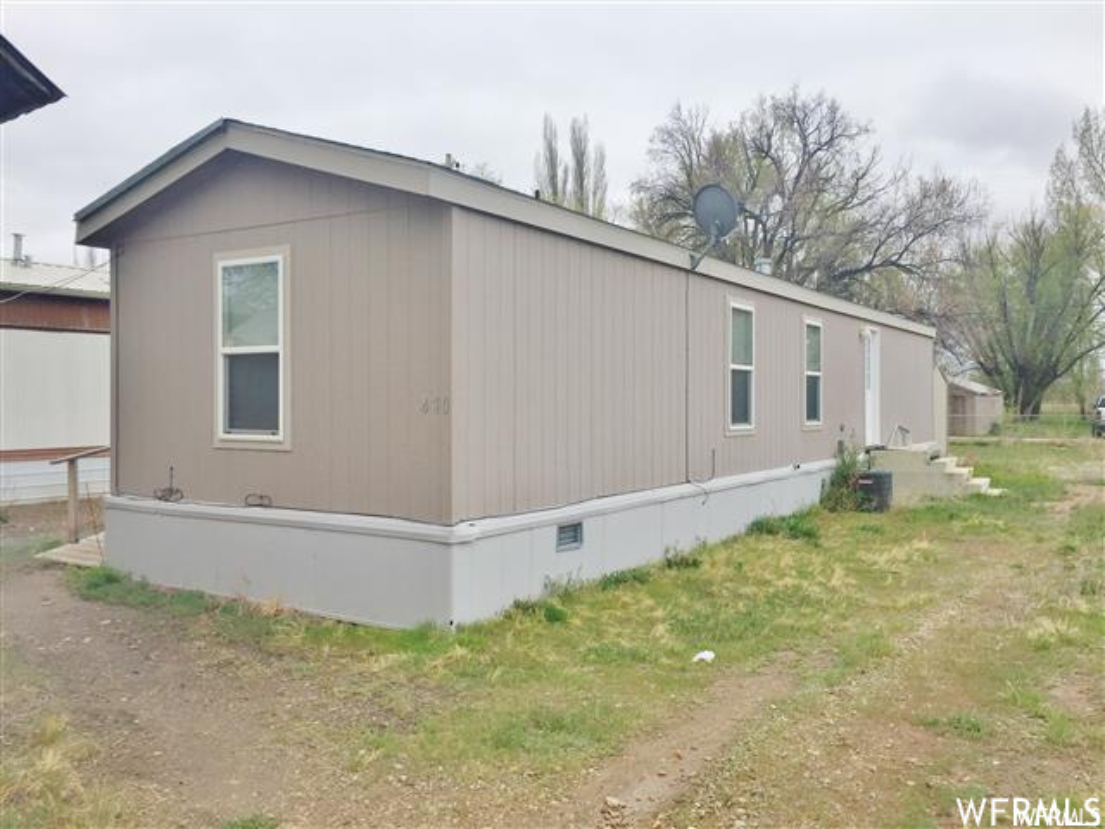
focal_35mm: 29
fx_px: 926
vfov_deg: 48.2
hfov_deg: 61.7
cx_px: 552
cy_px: 414
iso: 32
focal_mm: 4.15
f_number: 2.2
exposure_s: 1/1464
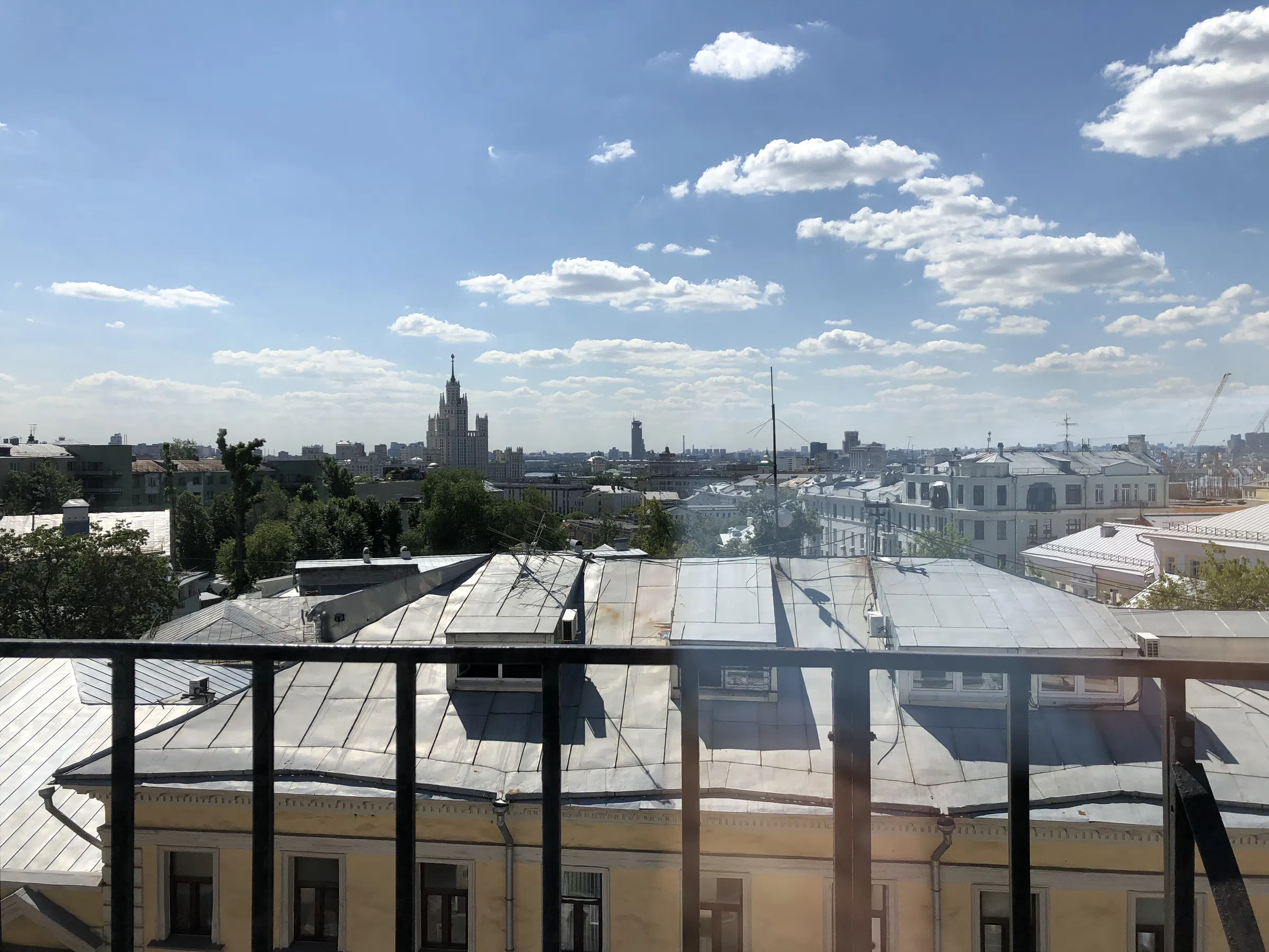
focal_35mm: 28
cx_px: 634
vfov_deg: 49.7
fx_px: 1026
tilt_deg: +0.2
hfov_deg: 63.4
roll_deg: -0.7
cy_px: 476
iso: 25
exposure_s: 1/3690
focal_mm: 4
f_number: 1.8
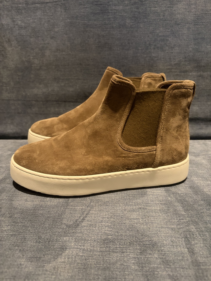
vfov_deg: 67.3
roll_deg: +0.9
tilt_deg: -22.4
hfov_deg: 53.1
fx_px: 211
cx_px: 106
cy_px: 140
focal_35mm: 26
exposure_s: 1/30
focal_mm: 5.96
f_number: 1.6
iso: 640
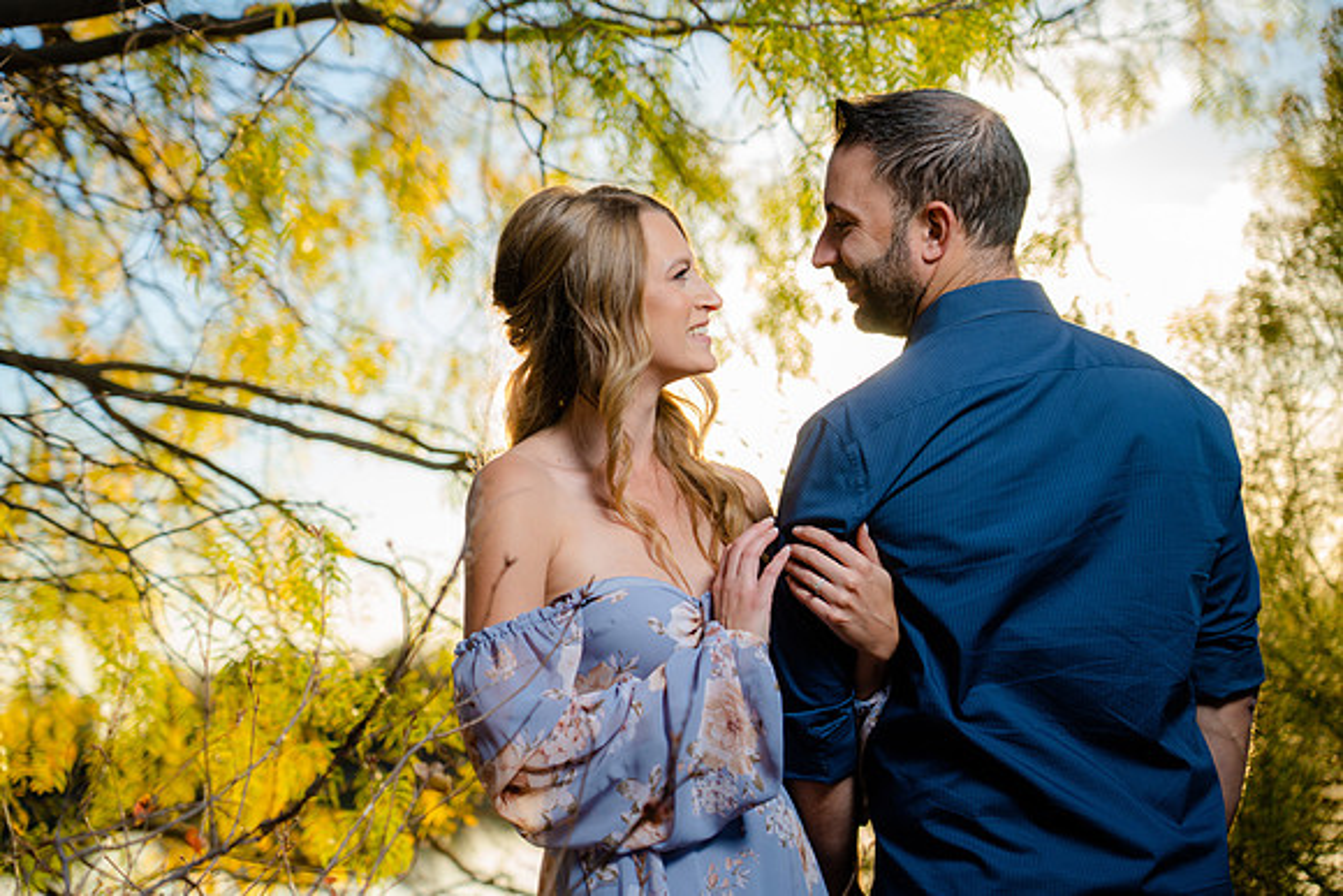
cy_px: 448
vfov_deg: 18.0
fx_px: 2836
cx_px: 672
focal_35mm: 76
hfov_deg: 26.6
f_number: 4
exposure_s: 1/250
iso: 50
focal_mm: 76
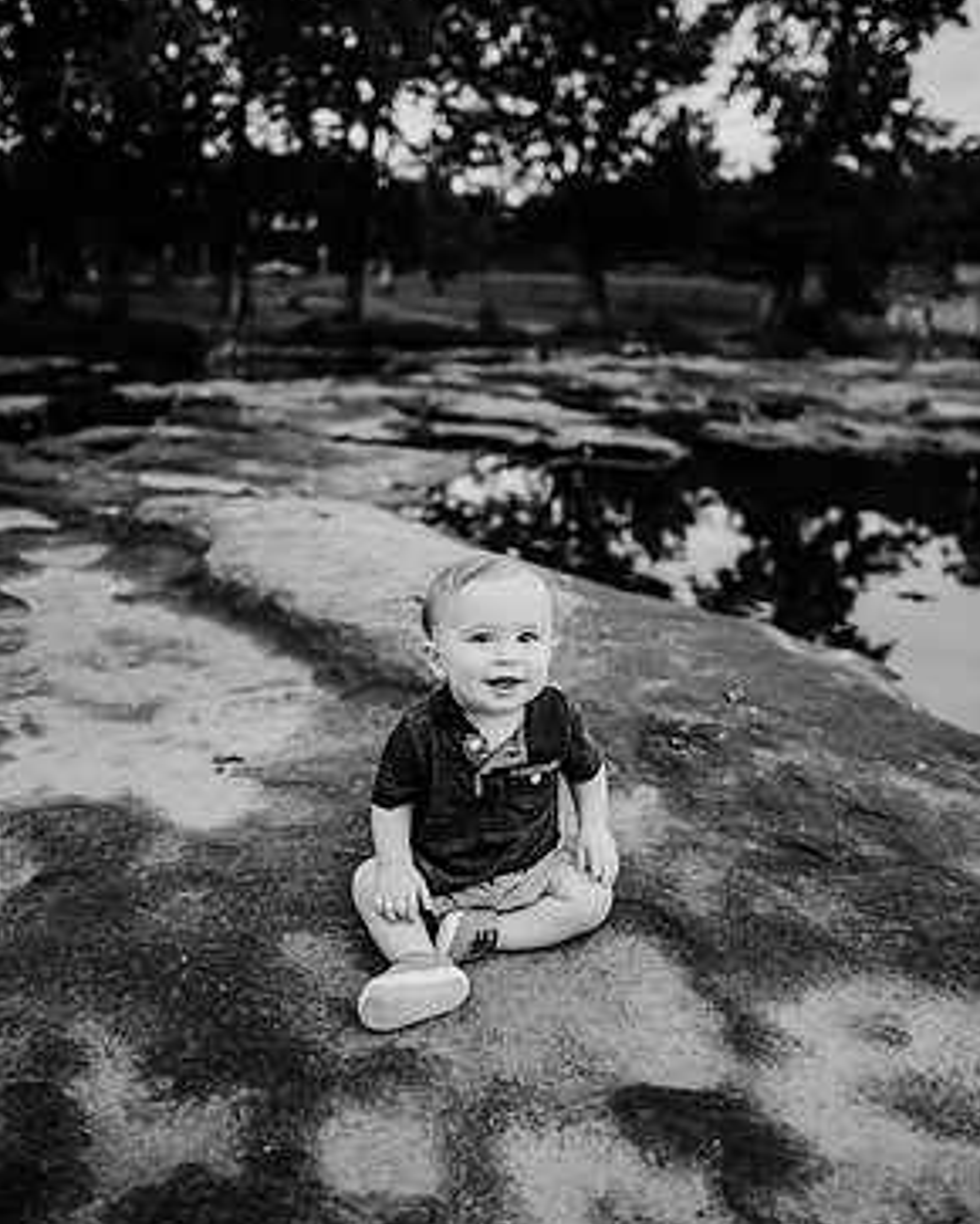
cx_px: 500
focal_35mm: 28
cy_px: 598
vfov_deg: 62.2
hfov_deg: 51.6
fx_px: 1014
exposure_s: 1/500
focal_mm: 24
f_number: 2
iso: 320
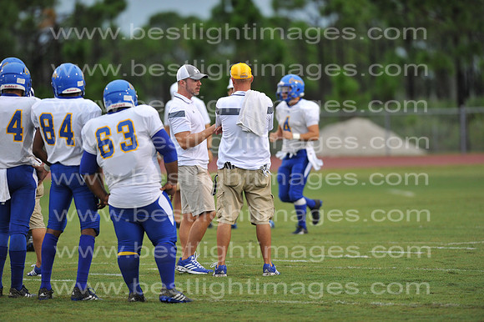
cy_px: 161
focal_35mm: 300
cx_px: 242
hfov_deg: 6.9
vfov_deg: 4.6
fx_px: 4031
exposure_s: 1/800
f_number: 3.2
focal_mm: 300
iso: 1250
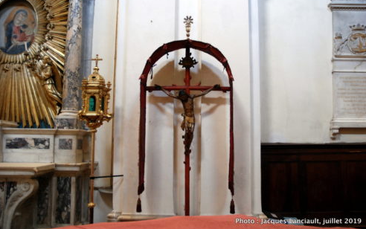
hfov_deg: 66.4
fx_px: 279
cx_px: 184
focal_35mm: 28
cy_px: 107
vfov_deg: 44.6
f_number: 3.5
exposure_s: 1/20
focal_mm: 18
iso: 800
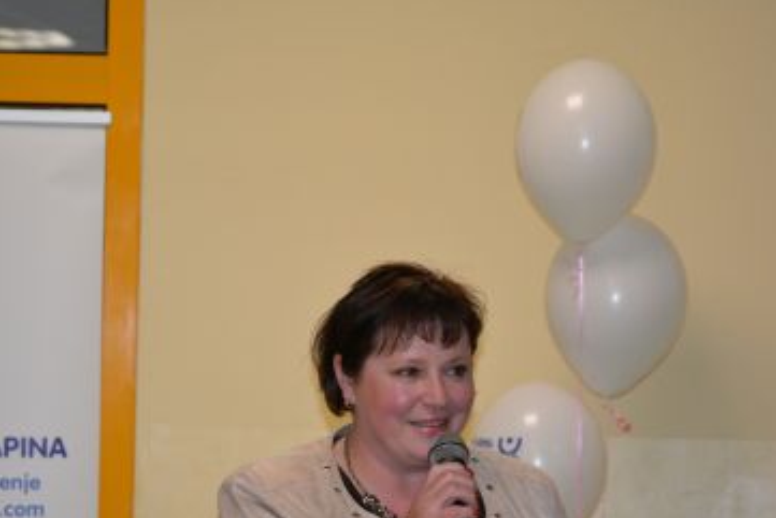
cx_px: 288
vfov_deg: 7.0
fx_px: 4226
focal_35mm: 196
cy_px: 400
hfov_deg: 10.5
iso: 2000
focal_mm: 80
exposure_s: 1/200
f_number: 5.3
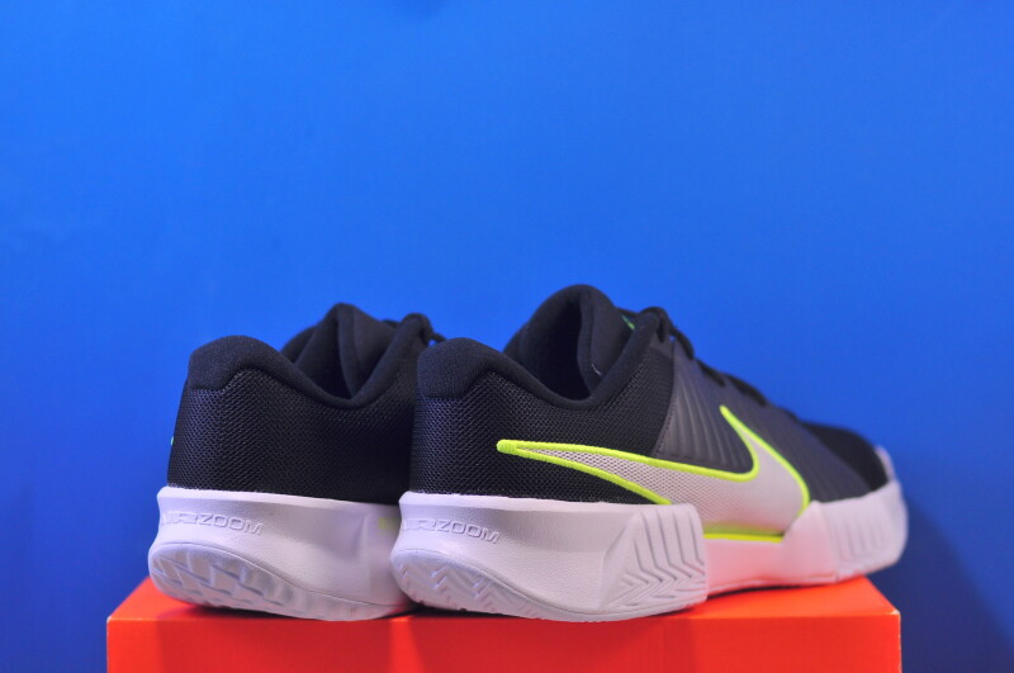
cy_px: 336
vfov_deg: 18.1
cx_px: 507
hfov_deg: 27.0
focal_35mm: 75
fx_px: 2109
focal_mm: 50
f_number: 2.5
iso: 250
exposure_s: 1/320
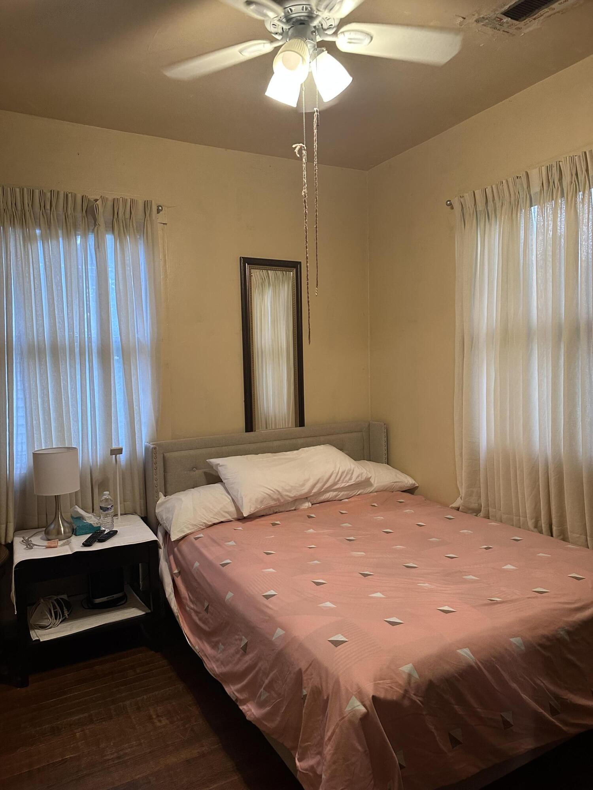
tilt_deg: -1.7
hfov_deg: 56.8
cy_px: 395
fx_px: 548
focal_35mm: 24
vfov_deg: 71.6
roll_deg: +1.0
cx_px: 296
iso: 400
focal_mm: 6.86
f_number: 1.78
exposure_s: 1/60
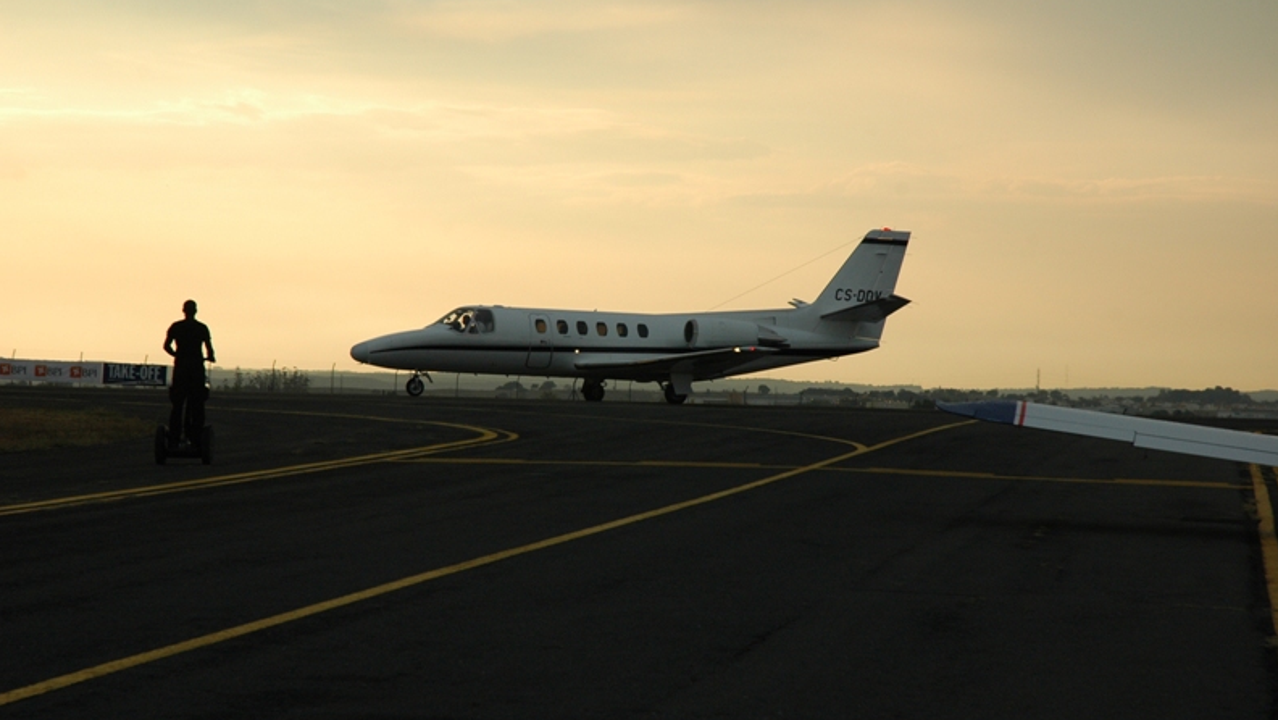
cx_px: 642
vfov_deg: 10.9
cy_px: 321
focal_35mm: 111
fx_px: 3763
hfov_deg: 19.3
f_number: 8
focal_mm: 70
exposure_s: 1/250
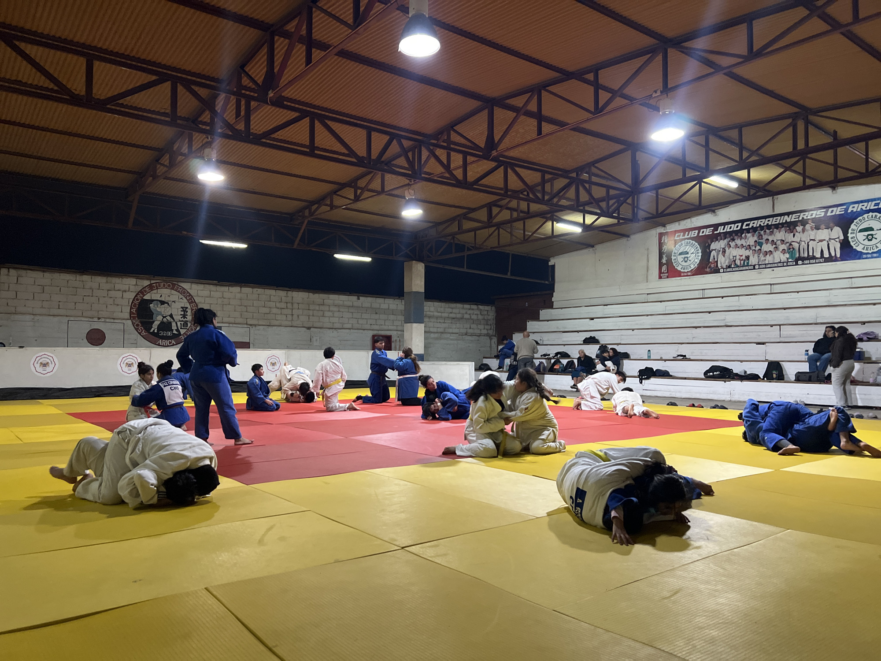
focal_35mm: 26
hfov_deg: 67.3
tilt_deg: +1.0
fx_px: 662
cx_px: 440
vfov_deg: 53.1
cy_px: 330
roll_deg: -0.4
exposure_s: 1/33
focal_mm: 5.7
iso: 400
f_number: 1.5
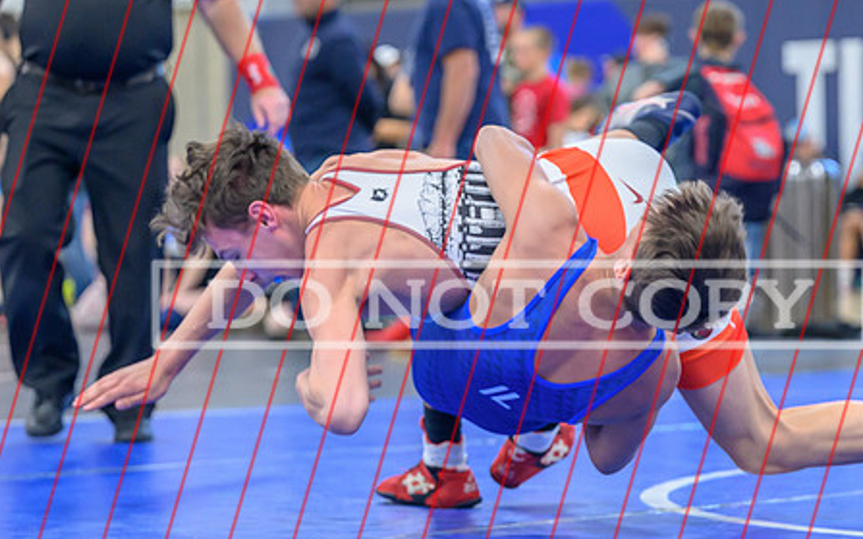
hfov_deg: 12.4
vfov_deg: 7.8
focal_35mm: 169
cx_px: 532
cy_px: 295
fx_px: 3973
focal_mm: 86
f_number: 2.8
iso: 2200
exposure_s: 1/640
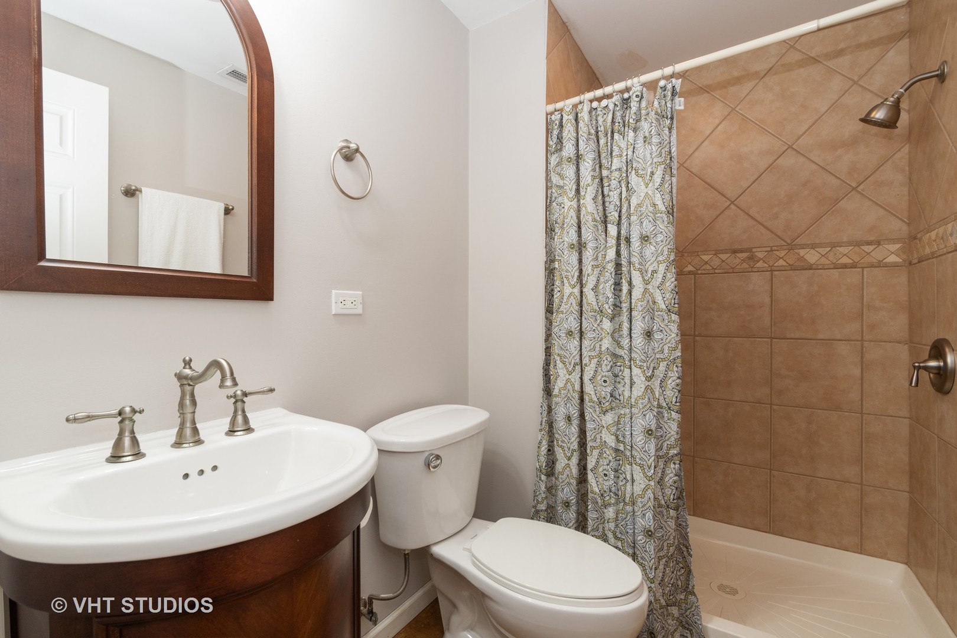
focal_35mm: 15
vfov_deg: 77.3
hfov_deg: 100.4
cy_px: 319
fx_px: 399
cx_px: 478
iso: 200
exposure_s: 1/13
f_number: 9
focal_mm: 10
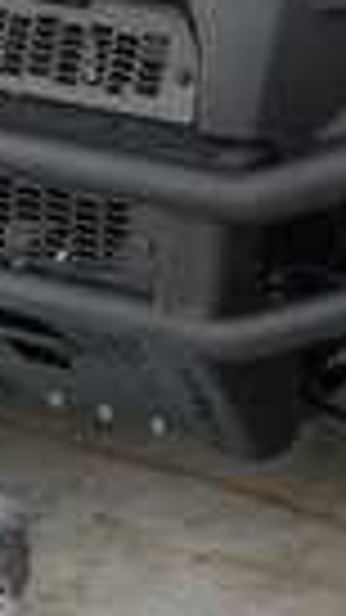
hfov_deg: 7.9
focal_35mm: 151
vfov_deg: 13.5
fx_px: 2464
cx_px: 508
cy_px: -265
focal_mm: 3.85
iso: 100
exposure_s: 1/40
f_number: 2.8
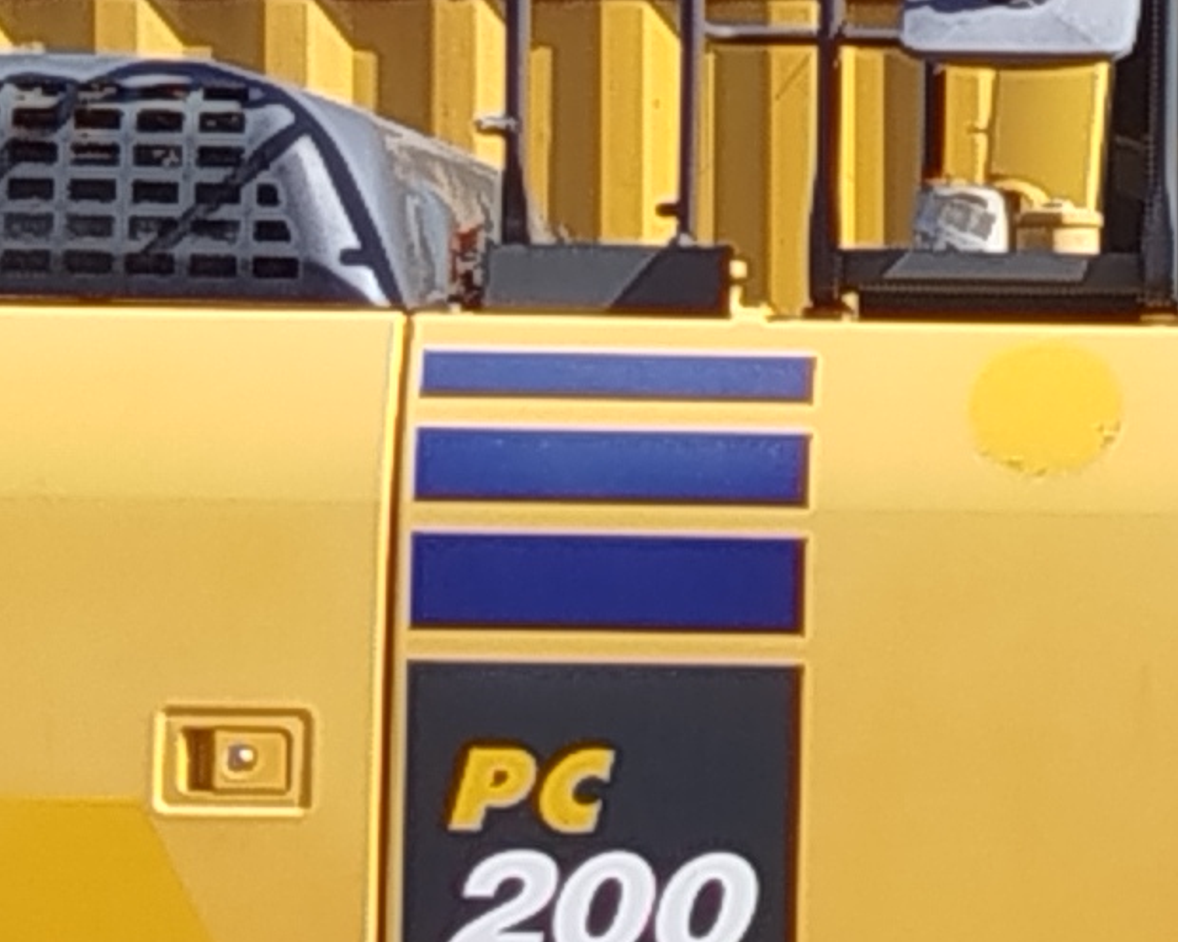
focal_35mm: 315
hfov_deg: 6.0
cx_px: 2447
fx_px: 10982
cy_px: 315
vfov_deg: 4.9
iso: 50
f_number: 1.7
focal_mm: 5.31
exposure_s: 1/746
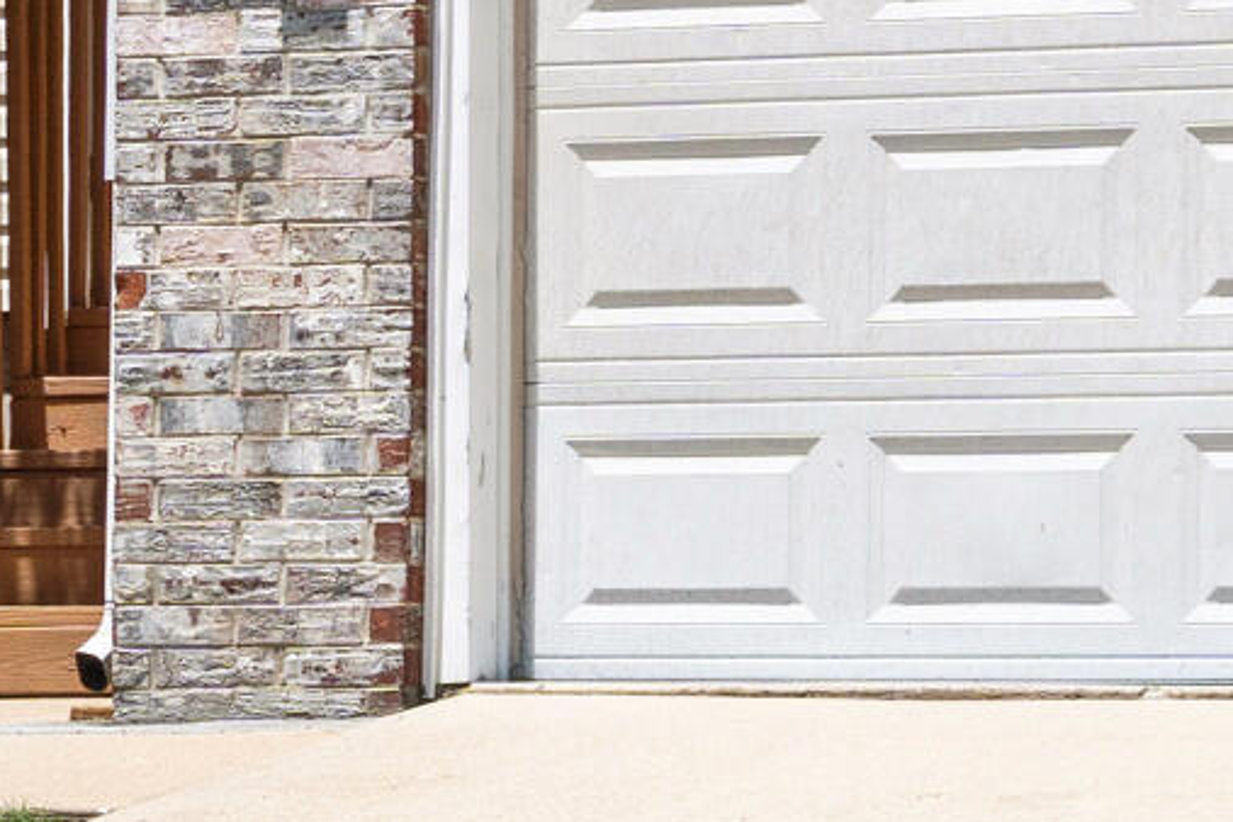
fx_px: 6884
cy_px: -508
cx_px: 720
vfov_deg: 6.7
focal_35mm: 201
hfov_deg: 10.2
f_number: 9
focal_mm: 34
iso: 250
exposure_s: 1/800
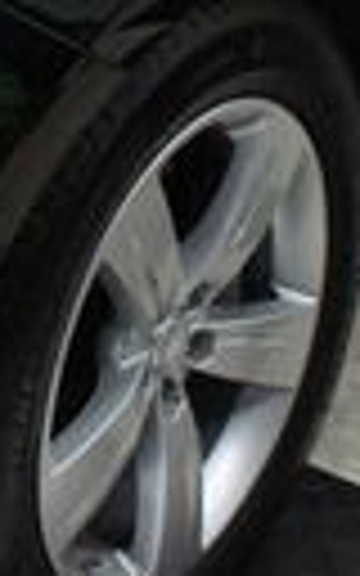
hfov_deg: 9.4
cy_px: -166
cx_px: -130
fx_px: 2151
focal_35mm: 137
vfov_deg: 14.6
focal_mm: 18
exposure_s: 1/200
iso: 1600
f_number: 3.5
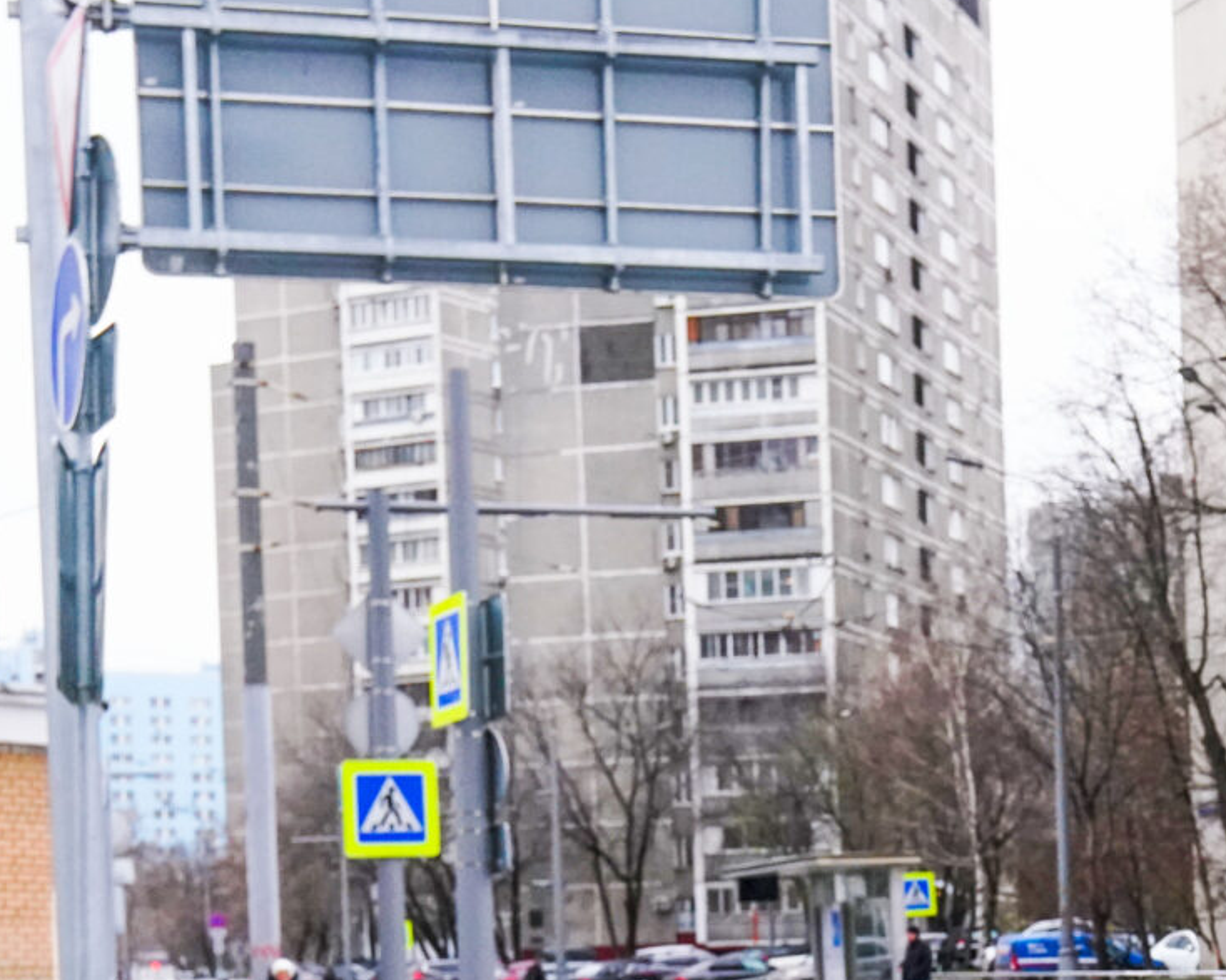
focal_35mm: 95
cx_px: 1102
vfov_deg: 15.5
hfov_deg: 19.8
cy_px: 1214
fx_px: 3447
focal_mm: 29
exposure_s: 1/800
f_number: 5
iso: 2000
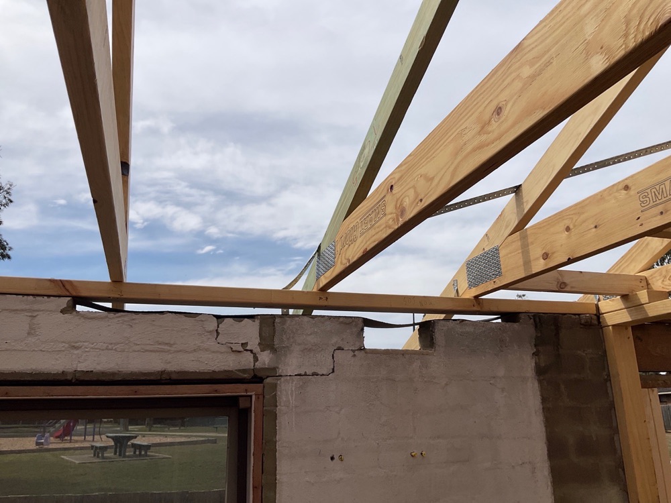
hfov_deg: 61.7
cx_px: 336
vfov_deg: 48.2
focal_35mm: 29
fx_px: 562
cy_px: 252
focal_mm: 3
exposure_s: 1/4065
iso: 16
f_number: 1.8
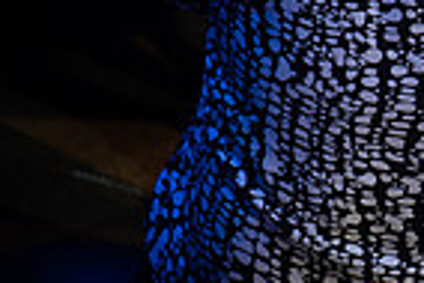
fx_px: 9620
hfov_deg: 2.5
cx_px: 803
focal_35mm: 816
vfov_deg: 1.7
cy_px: -237
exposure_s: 1/200
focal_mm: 200
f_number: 2.8
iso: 400
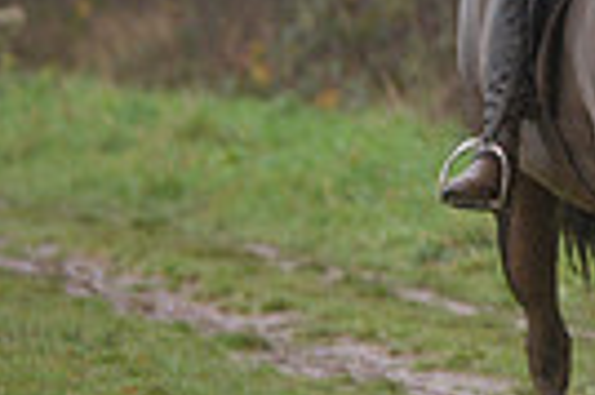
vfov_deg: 2.0
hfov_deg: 3.1
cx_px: 1035
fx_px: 11077
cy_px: -155
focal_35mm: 671
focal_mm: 155
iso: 1600
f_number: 2.8
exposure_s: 1/800
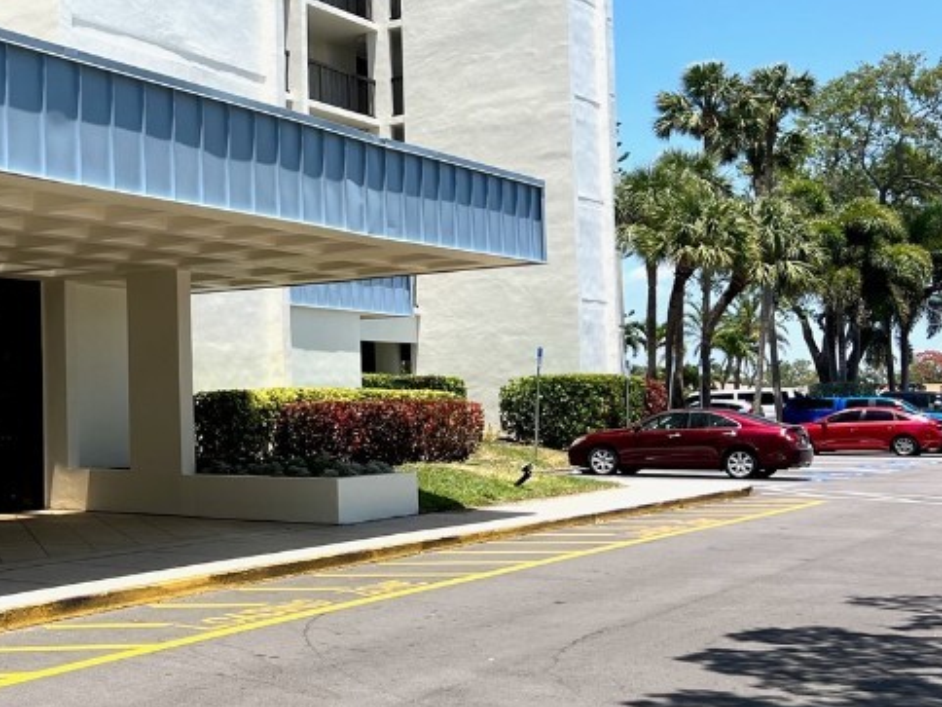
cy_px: 310
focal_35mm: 55
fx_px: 1497
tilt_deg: +3.7
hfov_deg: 33.3
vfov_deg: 26.5
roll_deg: +0.9
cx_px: 111
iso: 50
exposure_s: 1/2571
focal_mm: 5.7
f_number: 1.5
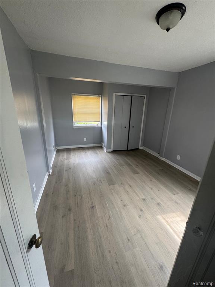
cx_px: 108
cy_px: 144
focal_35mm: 14
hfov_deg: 85.7
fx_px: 116
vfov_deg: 102.1
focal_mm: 2.22
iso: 160
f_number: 2.2
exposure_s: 1/99
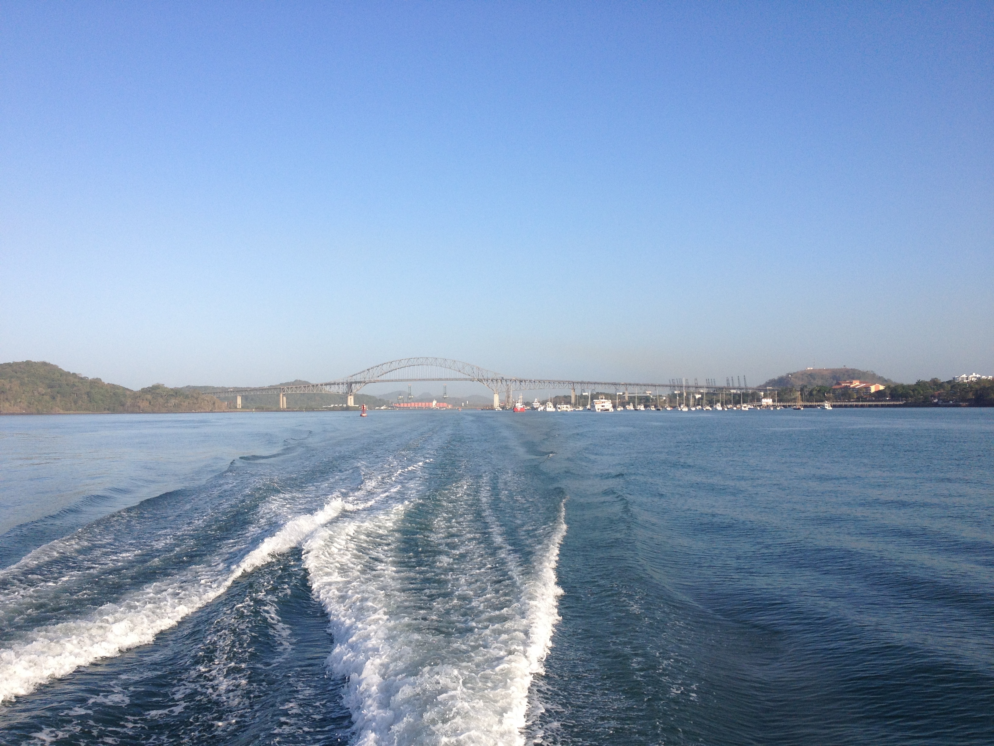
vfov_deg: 40.7
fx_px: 1005
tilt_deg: -0.9
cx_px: 497
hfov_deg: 52.6
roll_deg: +1.5
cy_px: 373
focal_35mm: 35
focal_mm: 4.28
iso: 50
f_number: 2.4
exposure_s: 1/1534
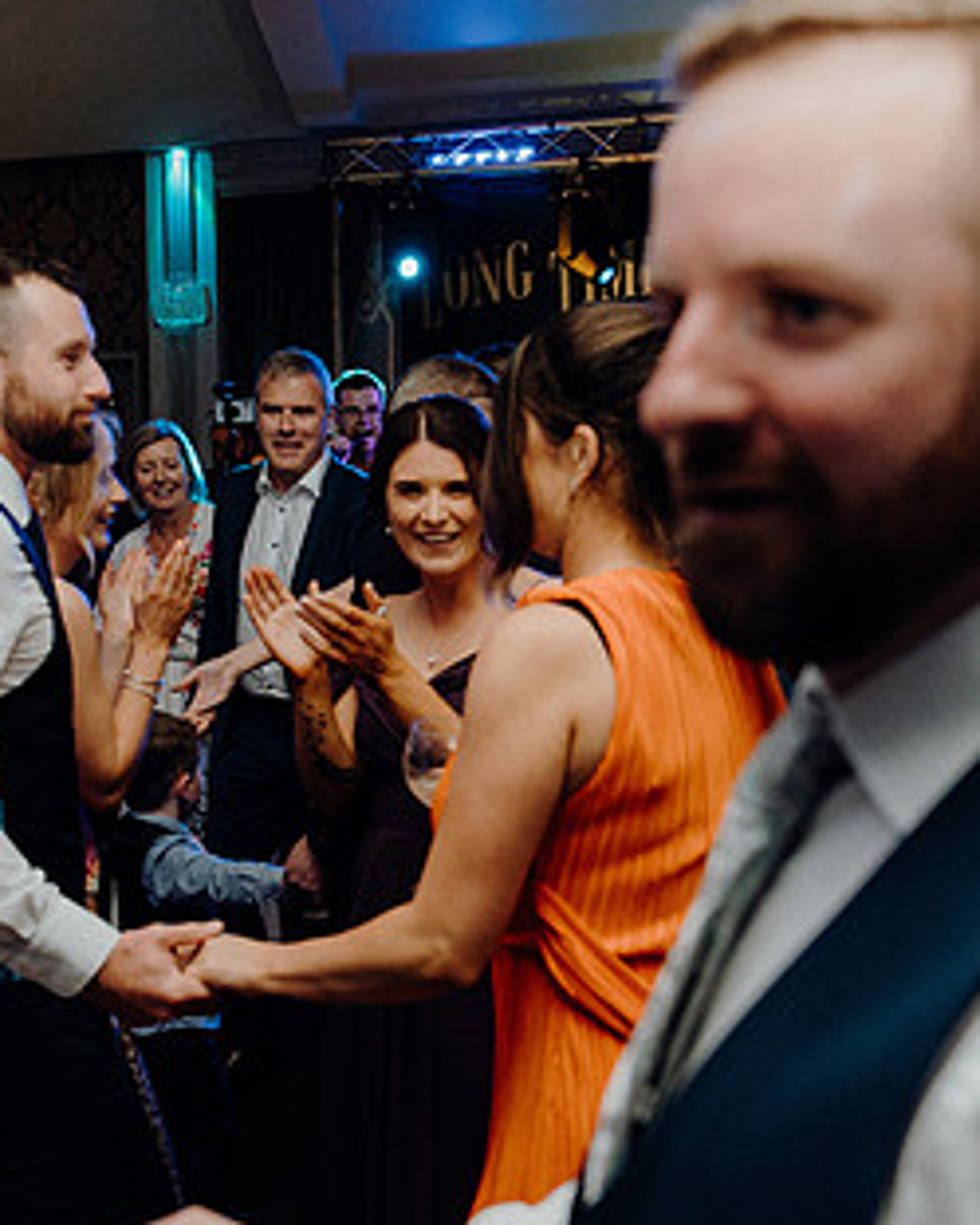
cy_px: 609
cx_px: 398
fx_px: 1776
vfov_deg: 38.0
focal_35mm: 49
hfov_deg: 30.8
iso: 2500
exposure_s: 1/160
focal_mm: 28
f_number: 3.5
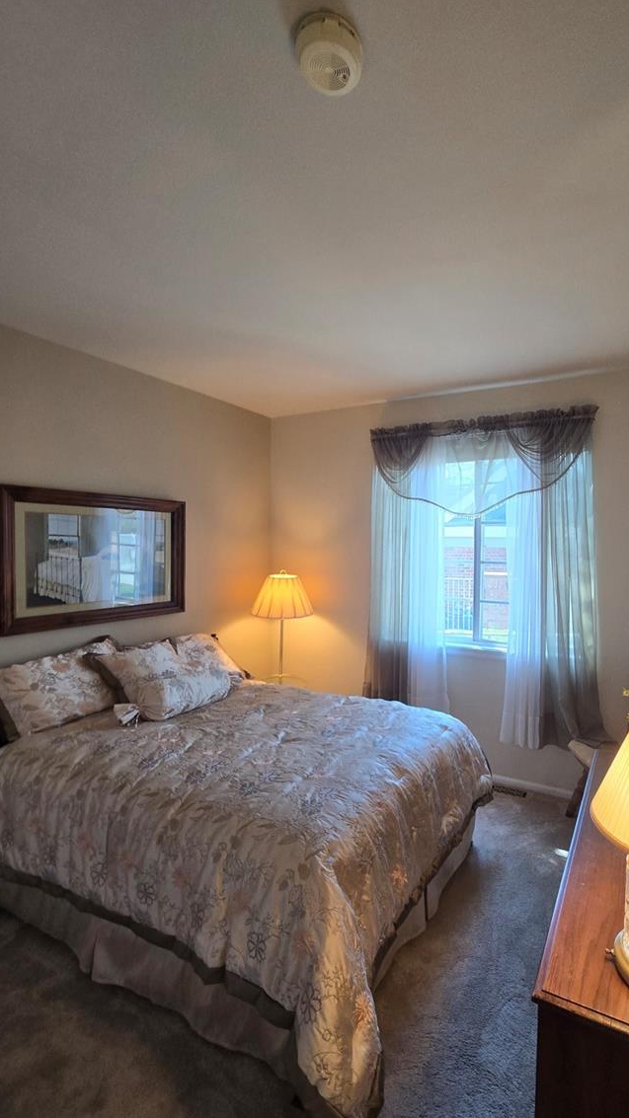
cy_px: 567
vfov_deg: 103.0
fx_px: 445
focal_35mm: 15
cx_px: 419
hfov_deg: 68.6
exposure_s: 1/60
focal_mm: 2.2
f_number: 2.2
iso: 80
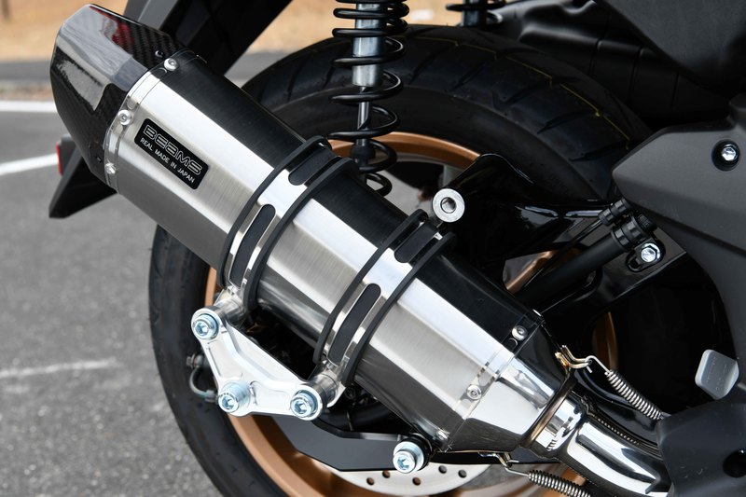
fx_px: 1160
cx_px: 373
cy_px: 248
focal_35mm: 56
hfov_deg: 35.6
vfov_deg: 24.2
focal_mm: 56
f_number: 9
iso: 500
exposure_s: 1/400
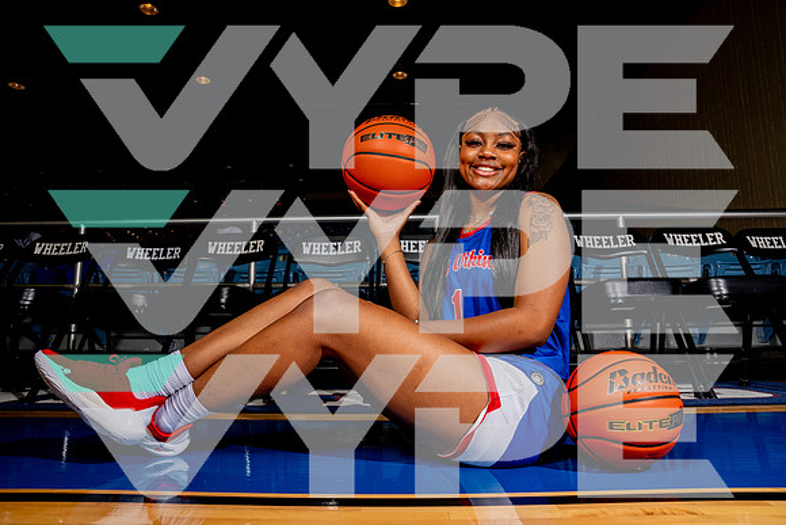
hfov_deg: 73.7
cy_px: 262
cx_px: 393
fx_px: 524
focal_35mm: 24
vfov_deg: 53.2
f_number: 7.1
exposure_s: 1/125
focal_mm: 24
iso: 250
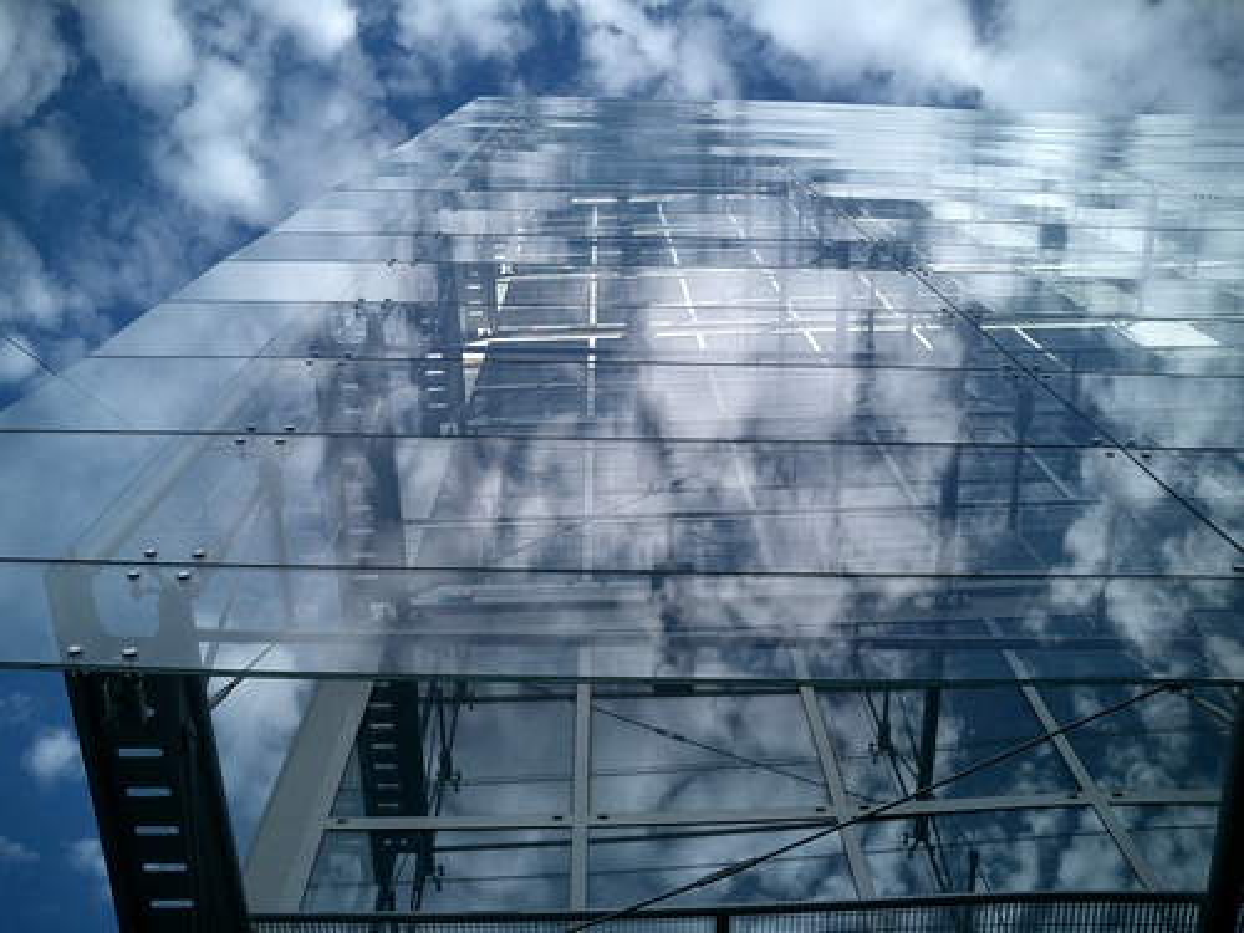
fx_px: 1258
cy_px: 466
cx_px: 622
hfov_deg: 52.6
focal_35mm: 35
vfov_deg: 40.7
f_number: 4.2
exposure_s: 1/640
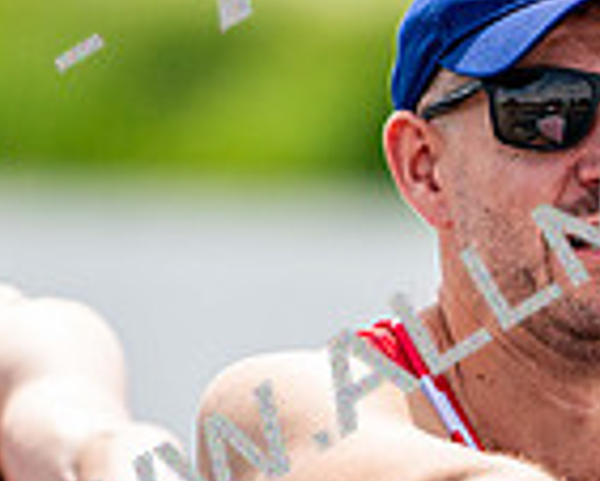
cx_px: 438
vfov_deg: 1.0
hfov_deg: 1.3
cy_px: 653
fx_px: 27472
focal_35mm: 1546
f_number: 4.5
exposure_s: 1/2500
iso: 360
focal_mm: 400
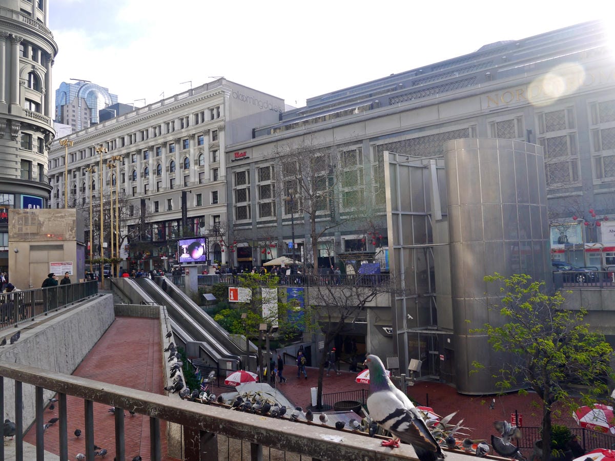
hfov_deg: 63.4
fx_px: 497
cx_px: 308
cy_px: 230
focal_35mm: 28
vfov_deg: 49.7
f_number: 5.6
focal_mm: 14
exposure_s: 1/250
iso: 160
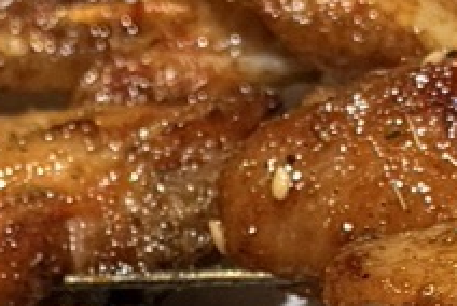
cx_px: 138
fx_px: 2987
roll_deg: +8.8
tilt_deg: -42.9
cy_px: 491
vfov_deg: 5.8
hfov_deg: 8.7
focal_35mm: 235
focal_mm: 6.76
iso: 400
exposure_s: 1/50
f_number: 1.78
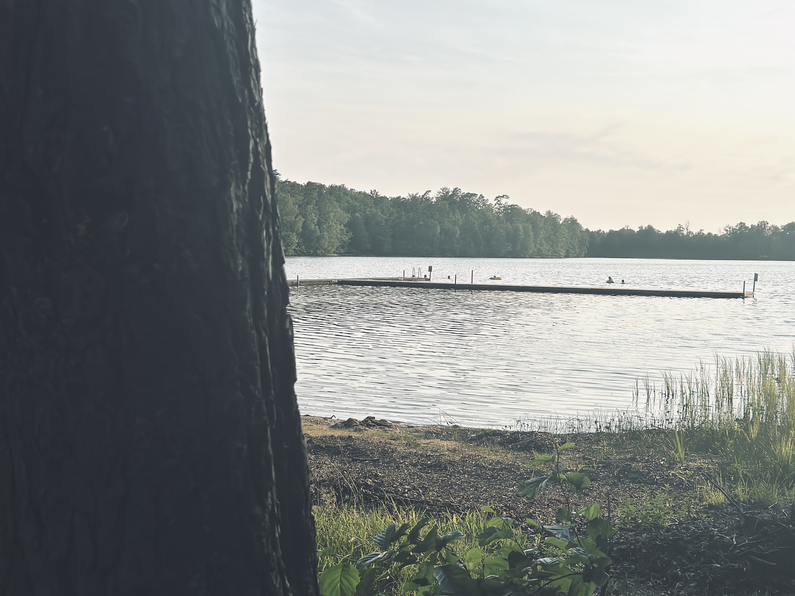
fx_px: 1102
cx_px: 398
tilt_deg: -2.7
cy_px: 298
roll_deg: -1.2
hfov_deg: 39.7
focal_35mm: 48
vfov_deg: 30.3
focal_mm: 6.86
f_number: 1.78
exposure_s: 1/8929
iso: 100
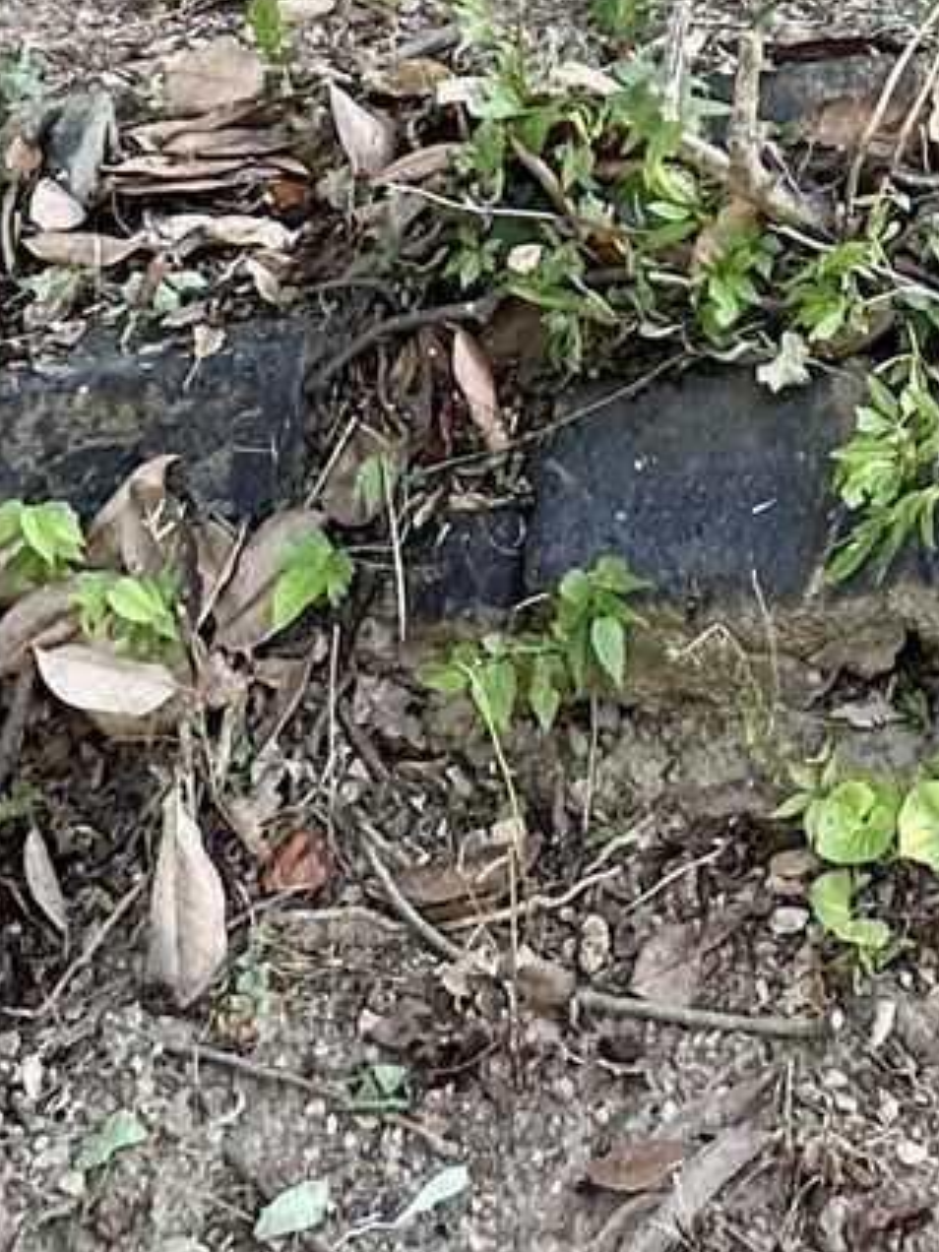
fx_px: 2749
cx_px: 682
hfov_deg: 19.3
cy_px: -918
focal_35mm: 76
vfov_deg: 19.8
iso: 40
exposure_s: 1/99
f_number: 2.2
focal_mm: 2.22
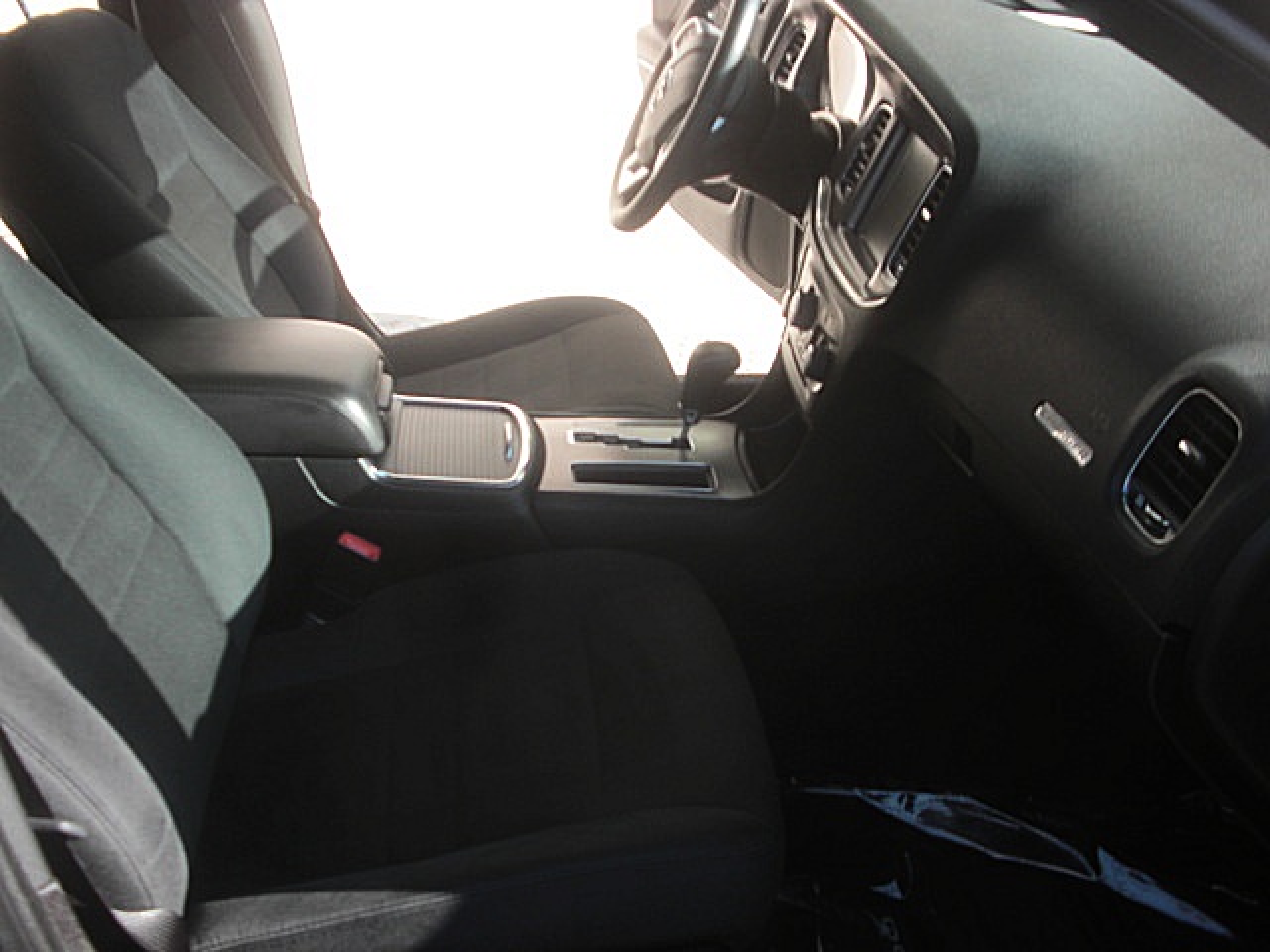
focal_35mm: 43
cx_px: 635
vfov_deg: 33.6
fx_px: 1578
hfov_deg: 43.9
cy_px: 476
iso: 50
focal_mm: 7.6
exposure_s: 1/160
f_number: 3.1
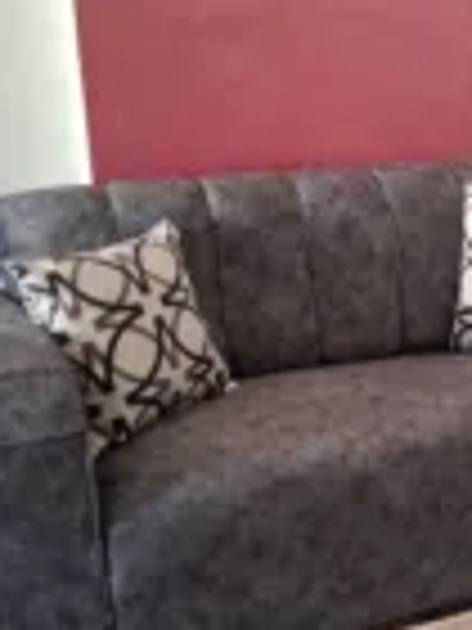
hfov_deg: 17.7
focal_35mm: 77
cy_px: 288
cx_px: 647
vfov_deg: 25.3
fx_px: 1400
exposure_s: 1/60
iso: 250
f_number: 1.8
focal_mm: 4
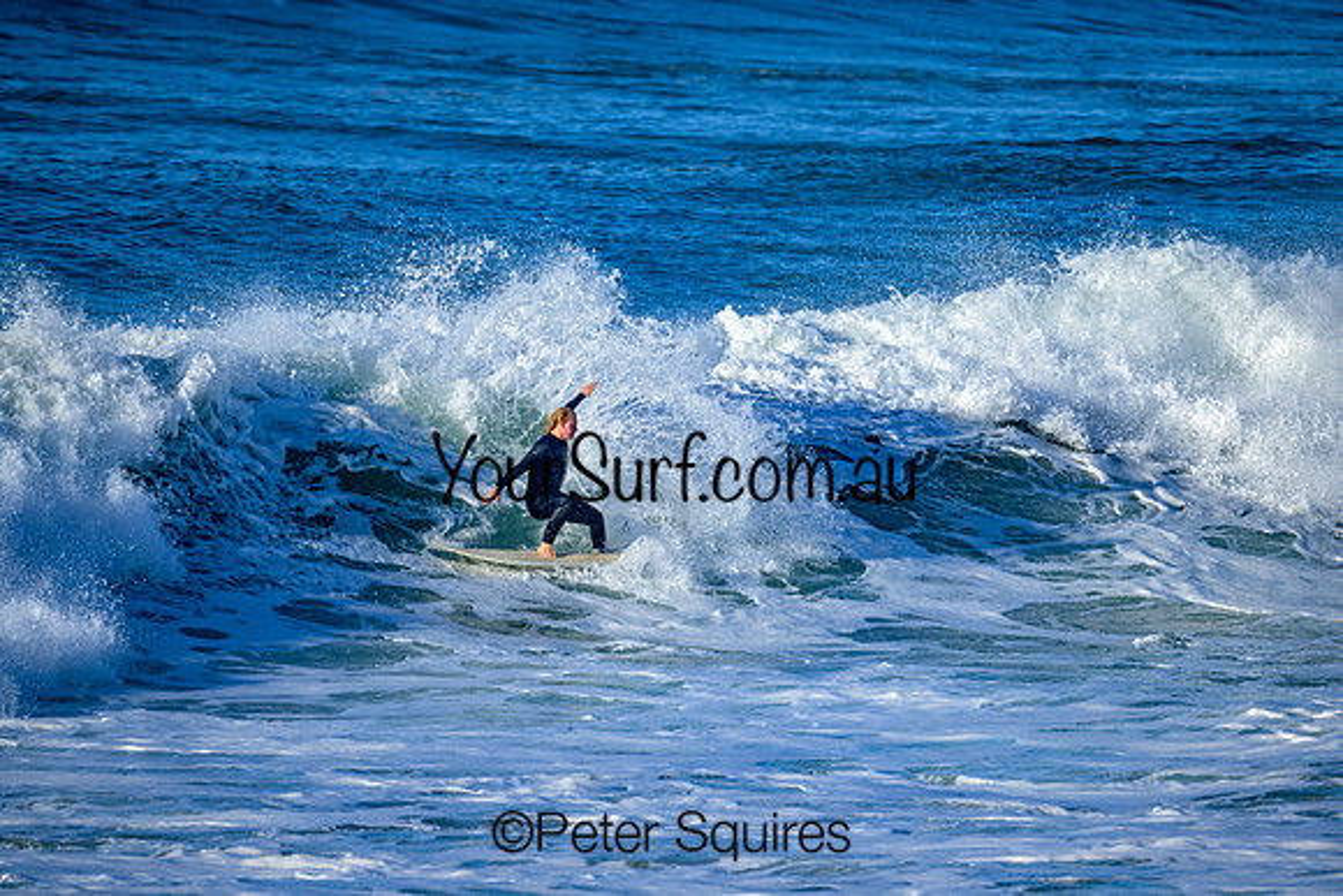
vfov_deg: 1.7
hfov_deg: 2.6
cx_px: 672
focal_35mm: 800
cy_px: 448
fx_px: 29850
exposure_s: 1/2000
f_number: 8
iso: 360
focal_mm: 800
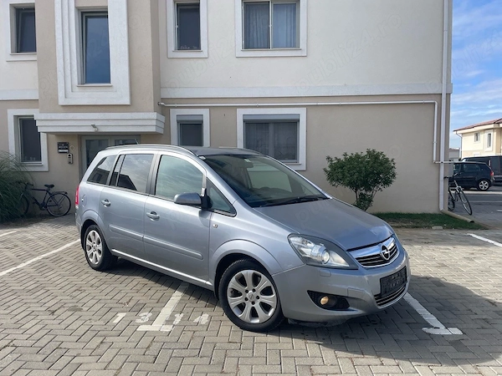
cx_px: 251
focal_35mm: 26
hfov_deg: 67.3
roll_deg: +0.7
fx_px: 377
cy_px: 188
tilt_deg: -1.7
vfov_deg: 53.1
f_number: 1.6
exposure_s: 1/1553
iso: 32
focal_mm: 4.2
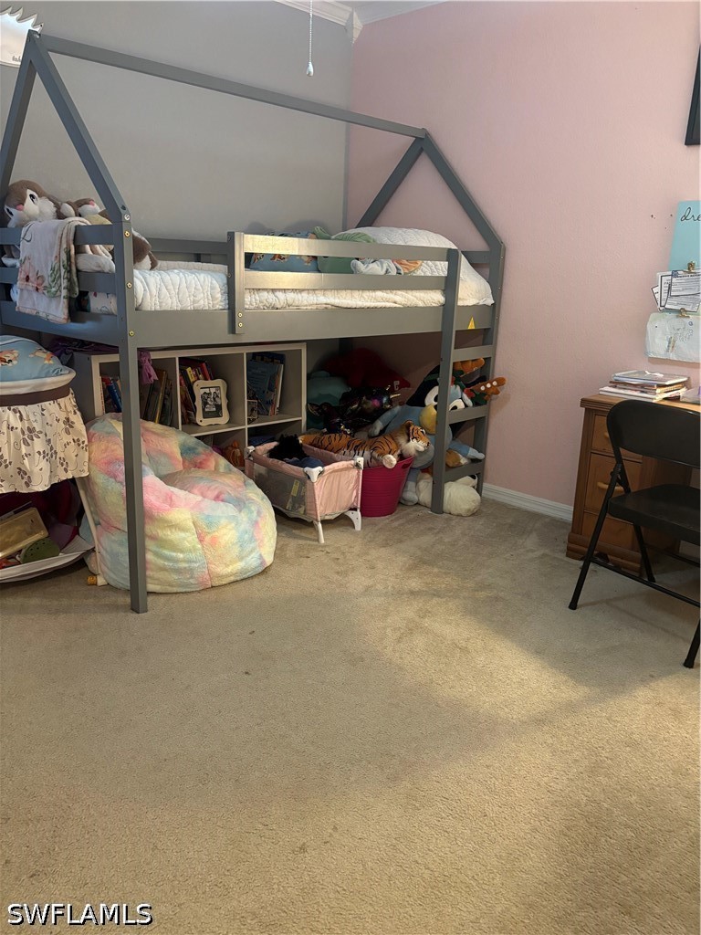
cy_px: 468
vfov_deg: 67.3
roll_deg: -2.1
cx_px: 350
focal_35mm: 26
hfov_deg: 53.1
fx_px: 702
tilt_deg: -15.0
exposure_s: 1/40
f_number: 1.6
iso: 500
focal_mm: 5.96
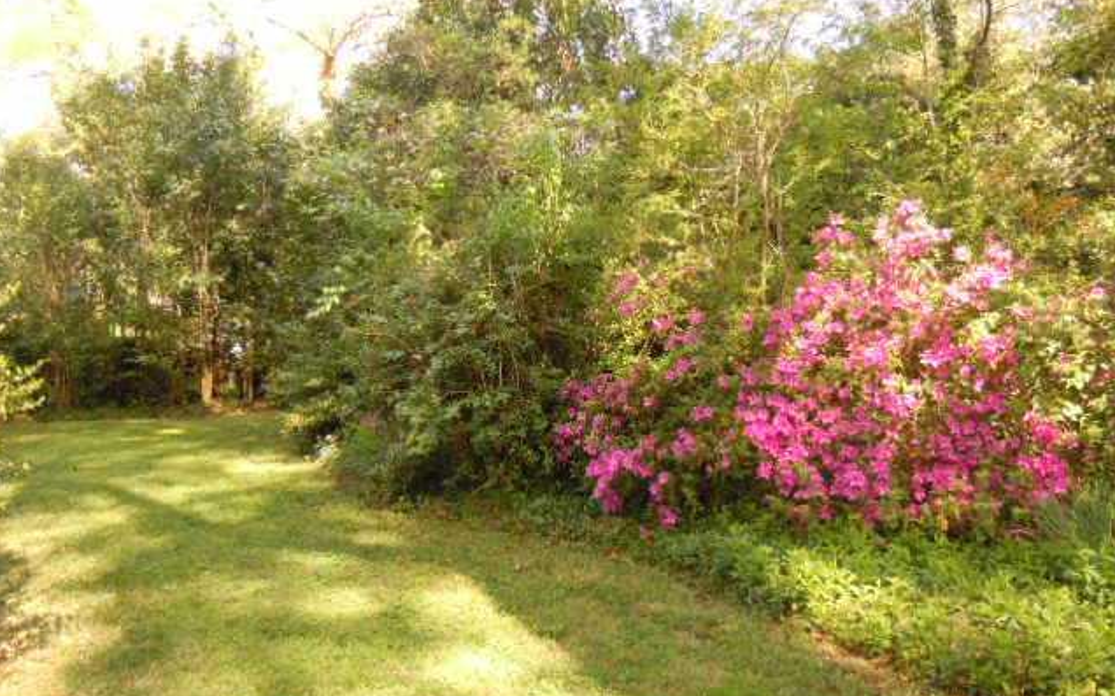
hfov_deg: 59.7
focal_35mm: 32
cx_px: 556
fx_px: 972
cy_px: 351
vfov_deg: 39.4
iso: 160
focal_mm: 5.4
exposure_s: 1/80
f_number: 3.5
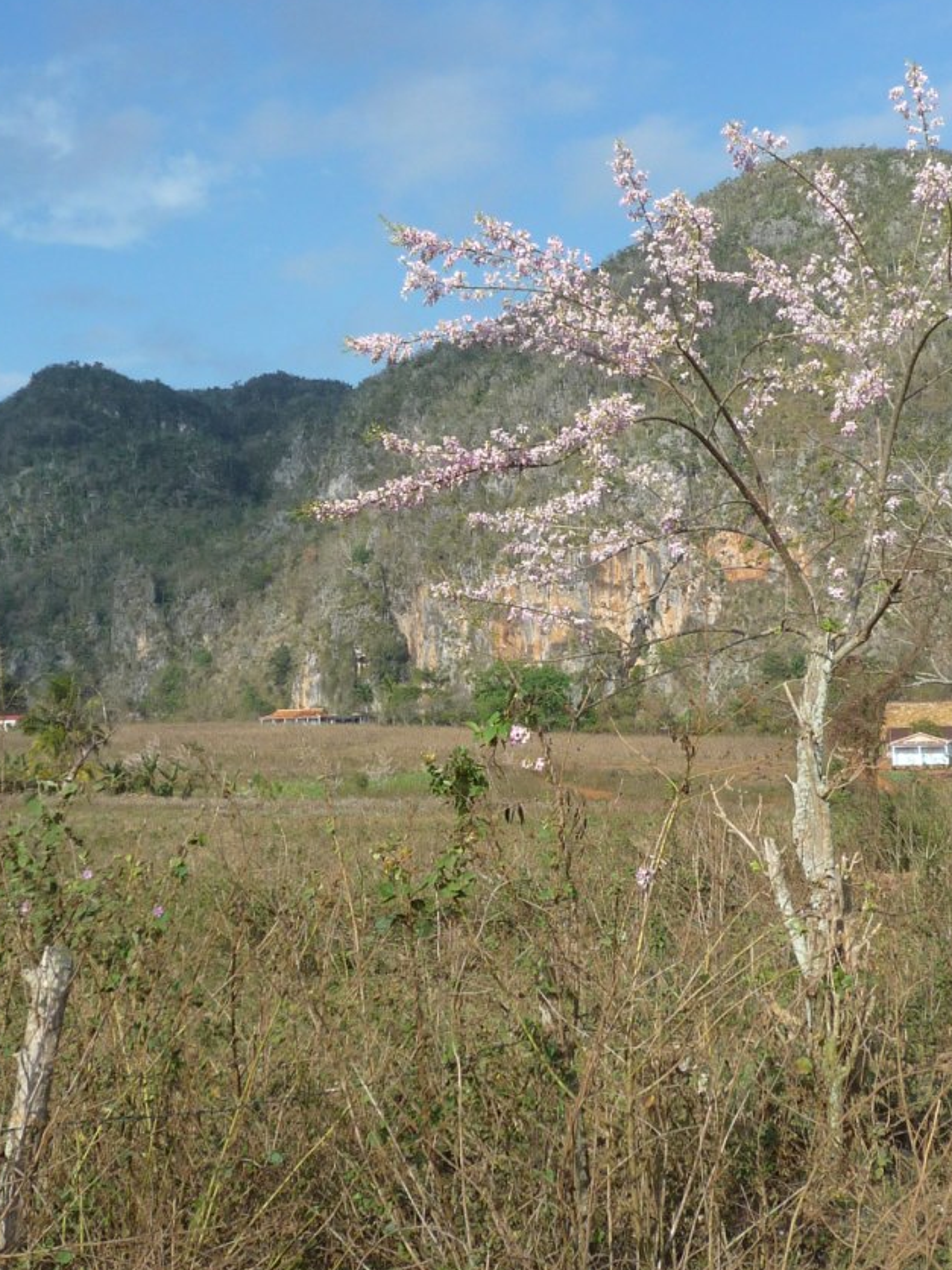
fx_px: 2053
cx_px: 591
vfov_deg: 34.2
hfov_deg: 26.0
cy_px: 477
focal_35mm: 56
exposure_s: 1/800
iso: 100
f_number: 4
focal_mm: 5.8
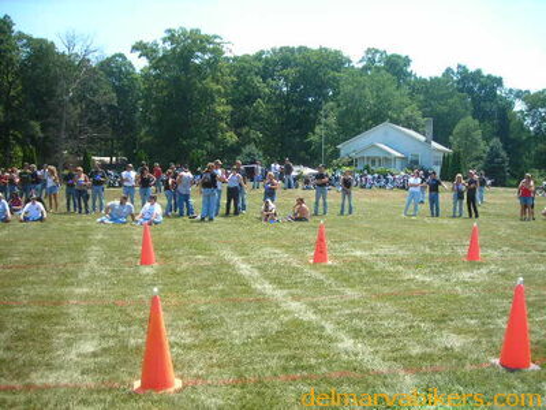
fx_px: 599
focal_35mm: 38
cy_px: 205
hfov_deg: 49.0
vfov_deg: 37.7
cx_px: 273
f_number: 3.2
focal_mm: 6.3
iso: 50
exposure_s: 1/254
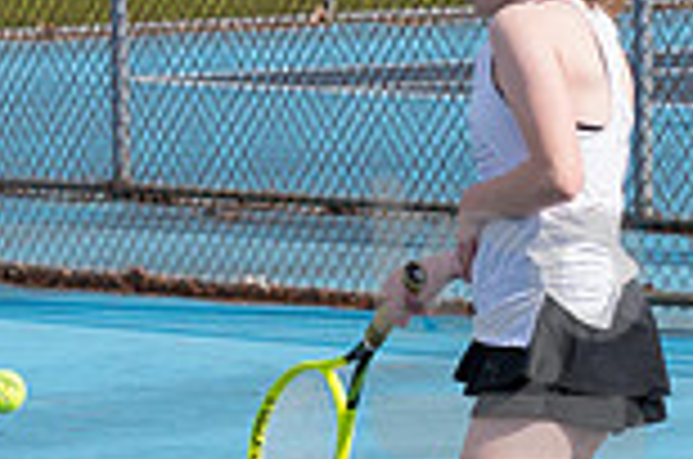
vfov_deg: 2.9
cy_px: 338
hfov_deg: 4.5
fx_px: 8913
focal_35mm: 464
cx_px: 508
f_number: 5.6
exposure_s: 1/1600
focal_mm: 82
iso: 320
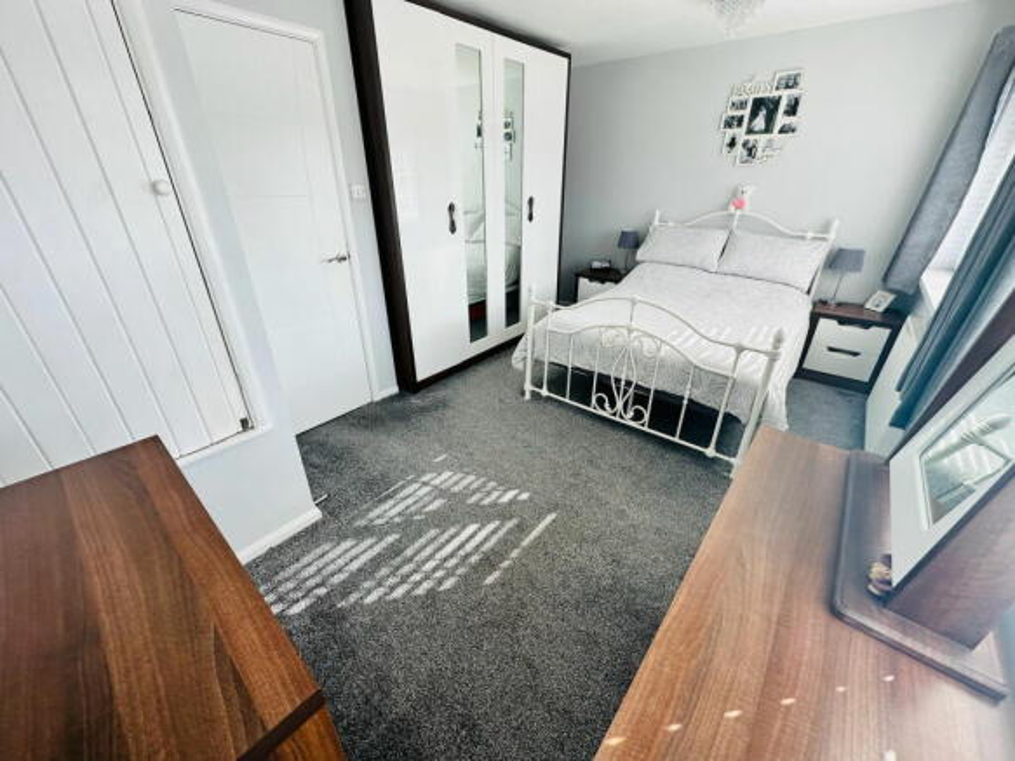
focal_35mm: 14
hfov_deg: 102.1
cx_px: 508
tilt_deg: -25.5
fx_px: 410
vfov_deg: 85.7
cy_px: 380
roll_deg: +0.2
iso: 40
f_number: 2.2
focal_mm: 2.22
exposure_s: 1/136
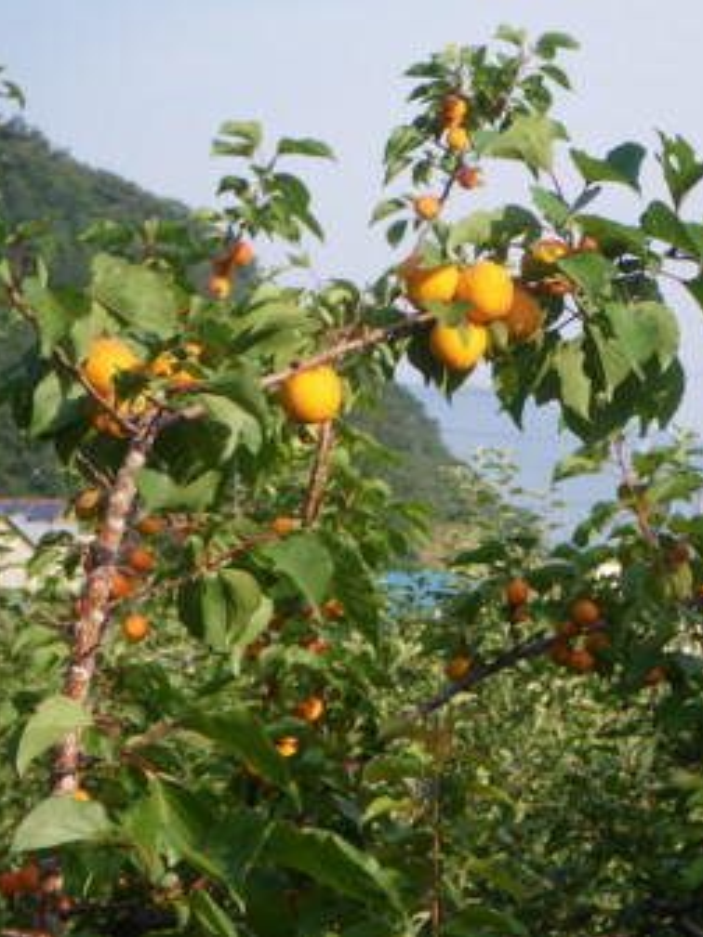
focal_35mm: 126
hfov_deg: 11.7
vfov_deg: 15.6
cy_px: 468
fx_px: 3412
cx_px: 524
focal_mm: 16.7
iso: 50
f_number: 5
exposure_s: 1/125
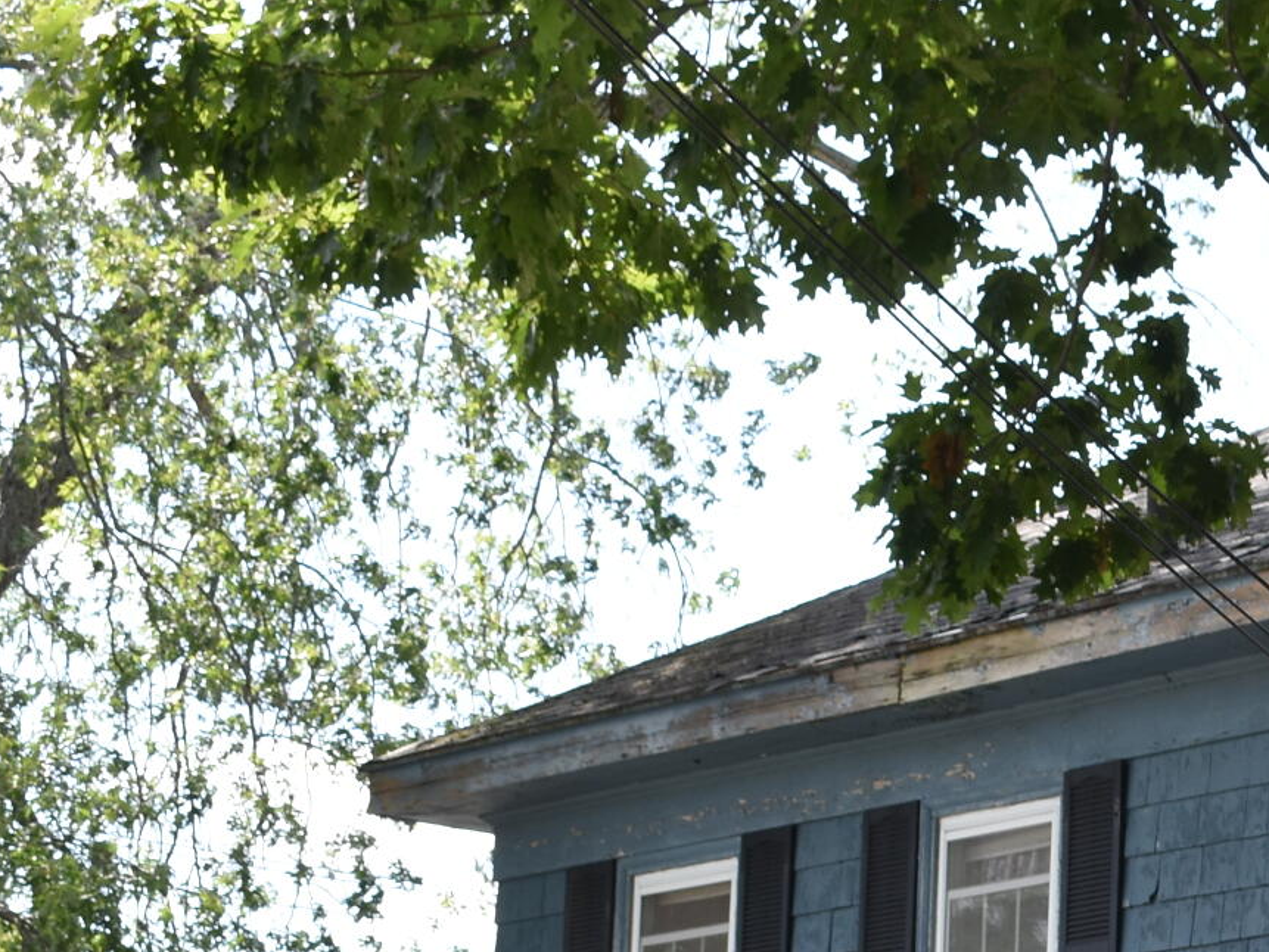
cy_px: 1236
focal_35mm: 146
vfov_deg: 10.0
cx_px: 1773
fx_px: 5341
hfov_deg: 13.0
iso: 200
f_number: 7.1
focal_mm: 29
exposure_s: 1/250
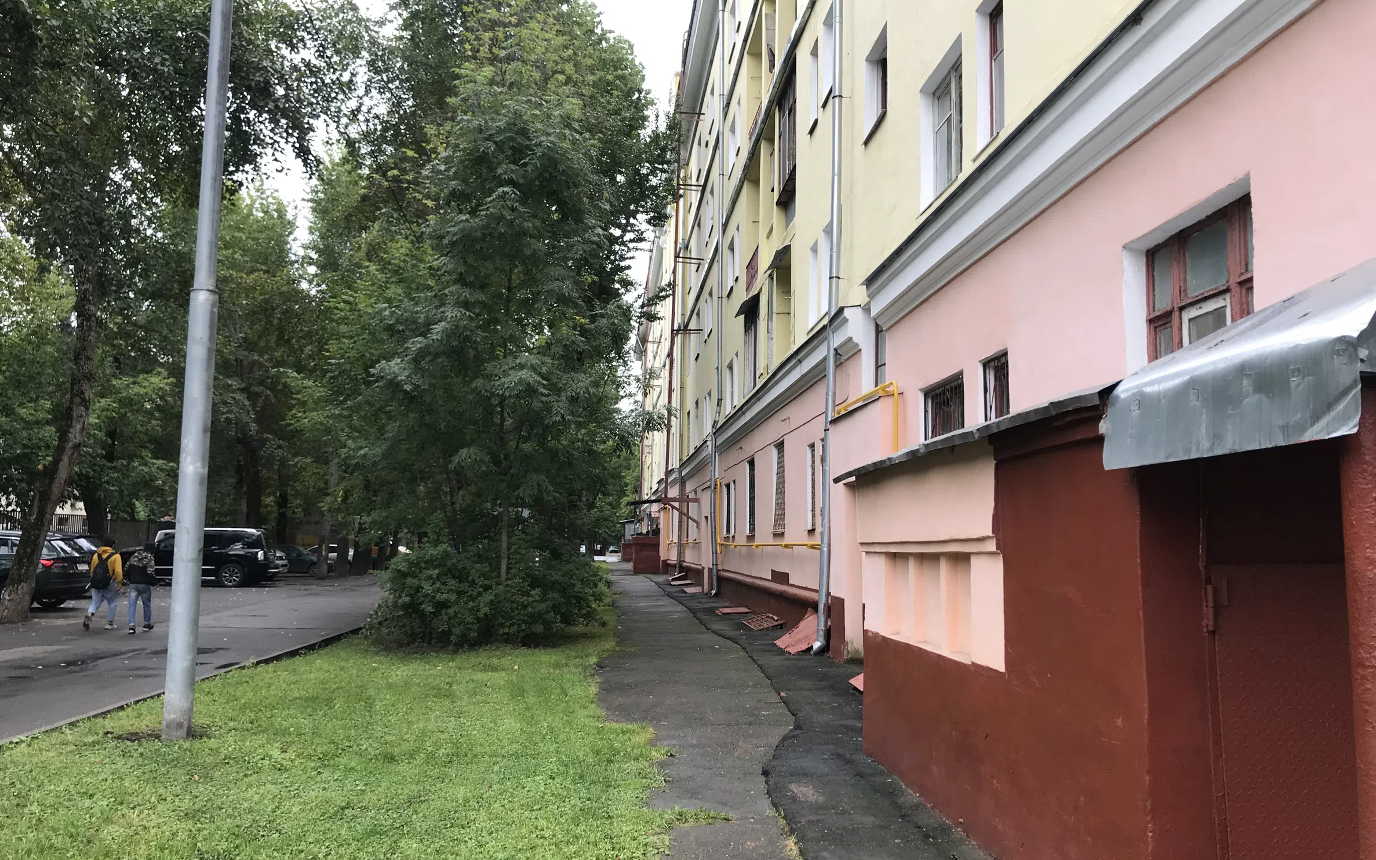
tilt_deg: +7.2
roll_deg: -0.6
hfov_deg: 62.9
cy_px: 441
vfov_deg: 41.8
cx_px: 686
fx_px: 1125
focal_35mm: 30
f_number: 1.8
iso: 20
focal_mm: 3.99
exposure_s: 1/121
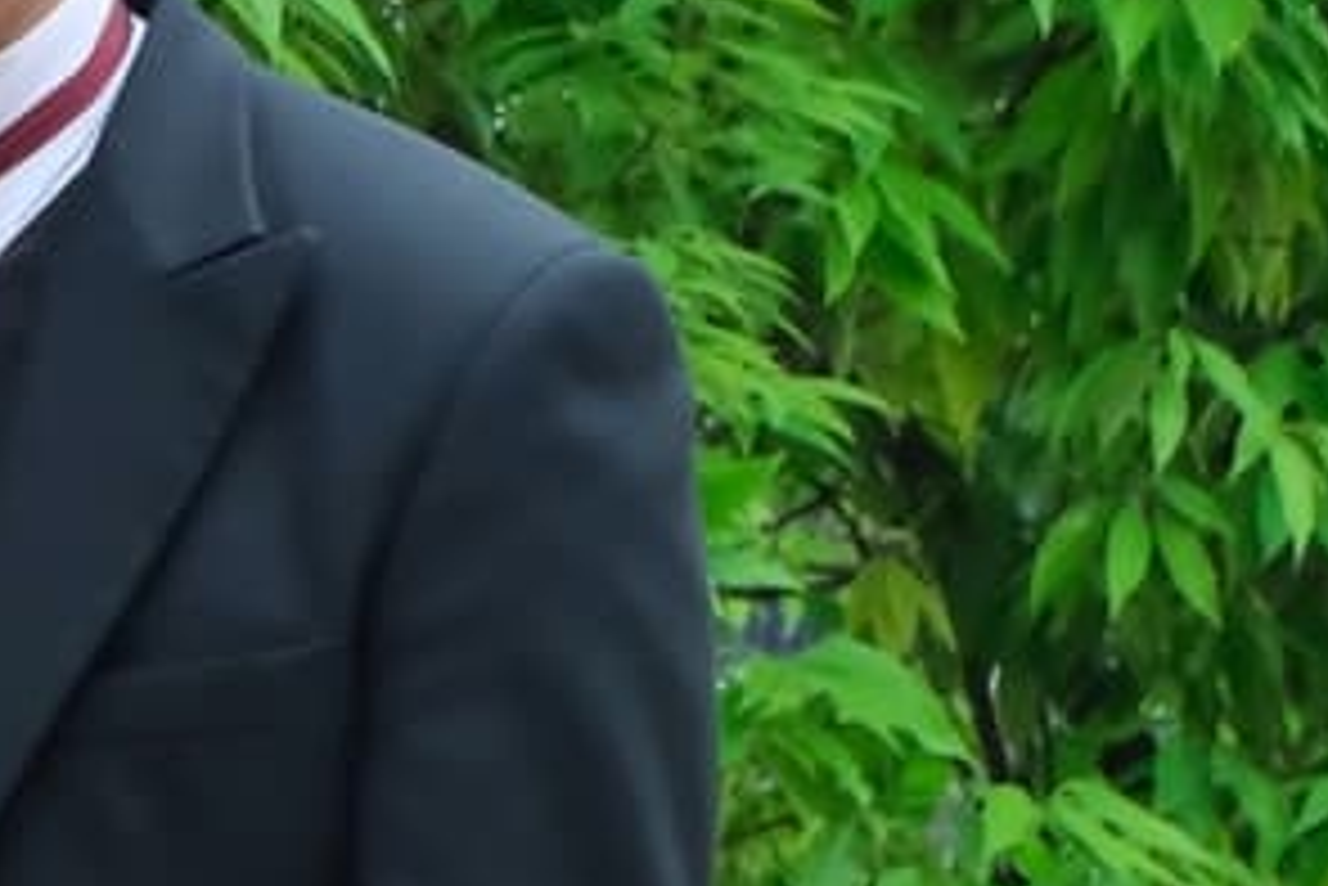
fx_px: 18895
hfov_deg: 4.0
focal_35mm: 512
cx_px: -1238
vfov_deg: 2.7
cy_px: 830
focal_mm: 70
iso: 1600
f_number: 9
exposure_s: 1/500
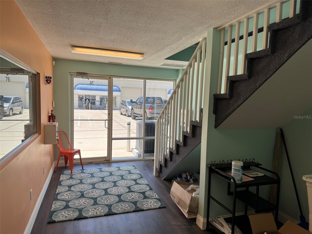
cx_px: 156
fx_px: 216
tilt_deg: -4.5
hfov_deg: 71.6
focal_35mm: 24
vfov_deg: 56.8
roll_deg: -1.2
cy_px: 117
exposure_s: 1/495
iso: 80
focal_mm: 6.76
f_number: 1.78
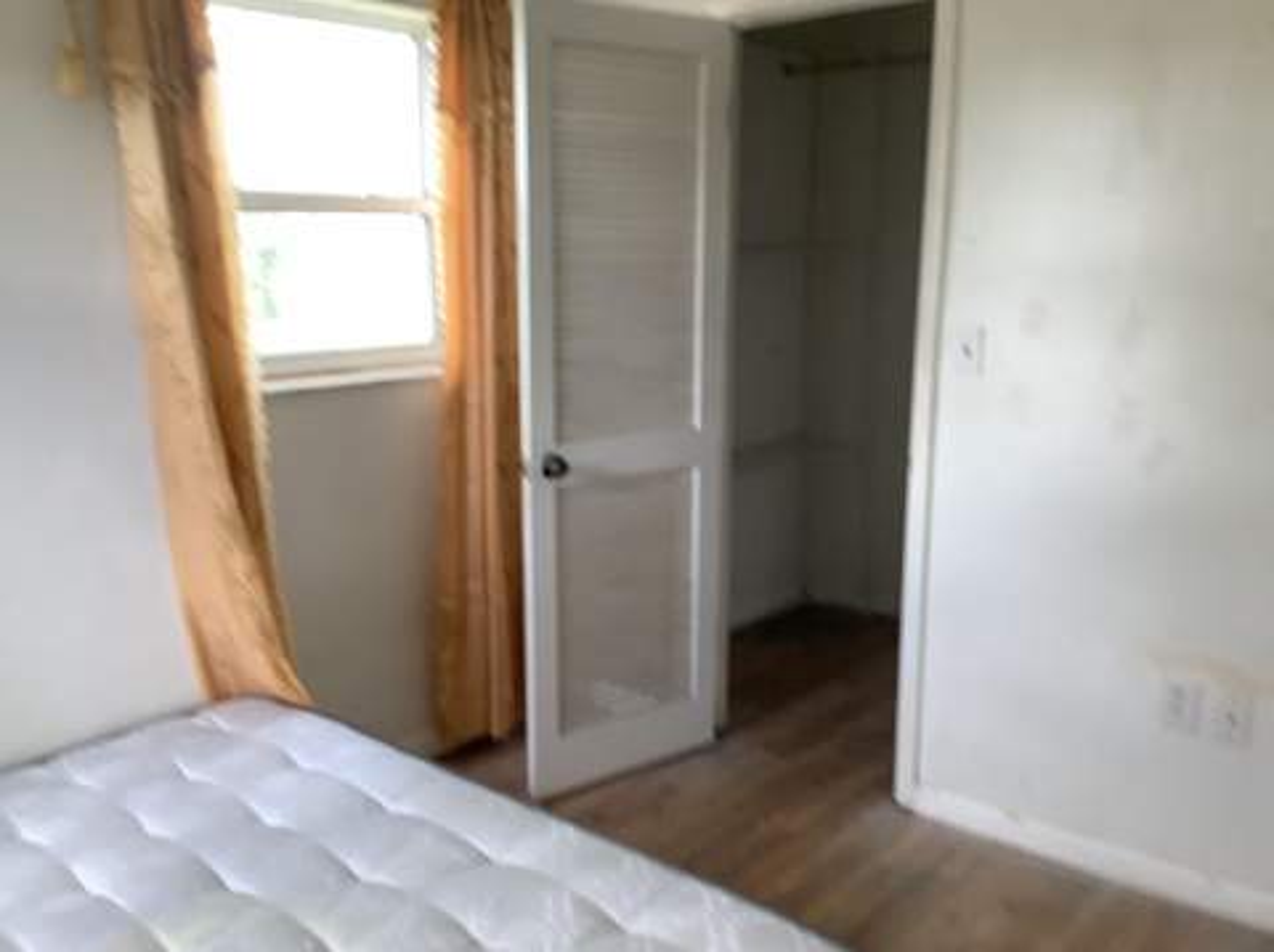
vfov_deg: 45.4
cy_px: 476
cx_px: 637
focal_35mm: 31
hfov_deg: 58.4
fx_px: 1140
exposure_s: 1/60
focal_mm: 3.3
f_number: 2.4
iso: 80
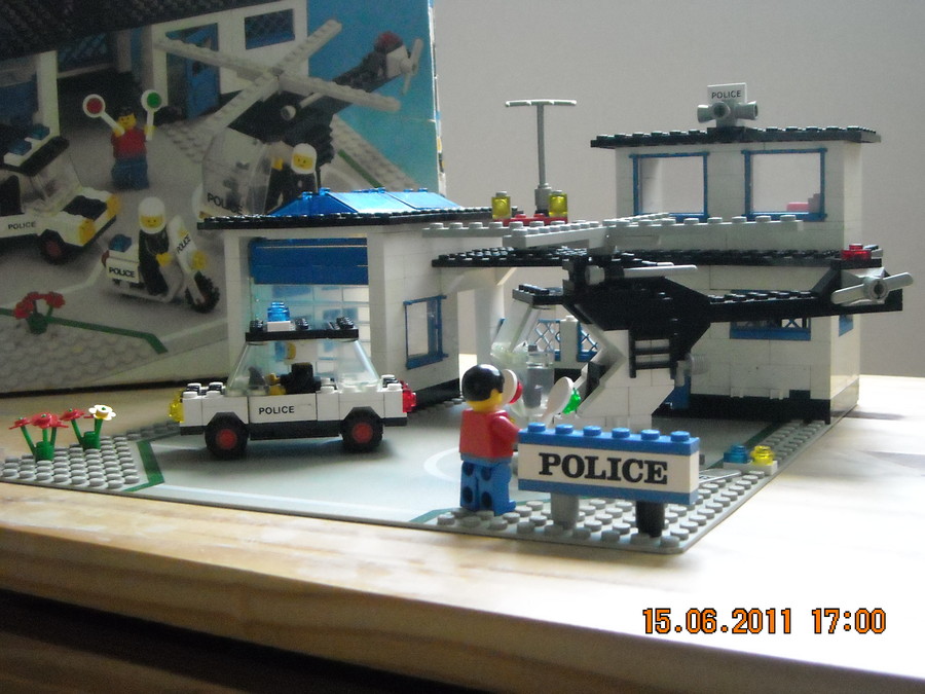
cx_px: 462
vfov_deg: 29.7
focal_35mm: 49
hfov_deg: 38.9
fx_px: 1309
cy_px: 347
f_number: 3.2
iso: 800
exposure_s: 1/47
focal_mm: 7.92
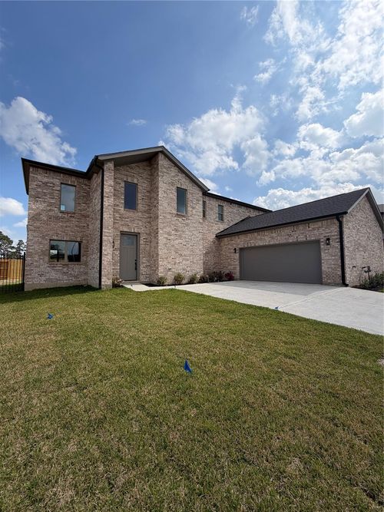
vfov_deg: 102.1
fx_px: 207
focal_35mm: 14
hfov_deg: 85.7
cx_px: 192
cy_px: 256
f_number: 2.2
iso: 20
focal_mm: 2.22
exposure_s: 1/1125
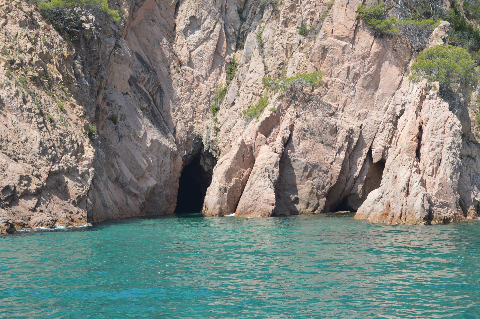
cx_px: 240
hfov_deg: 24.6
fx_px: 1099
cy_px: 160
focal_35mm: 82
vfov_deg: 16.5
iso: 100
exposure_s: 1/200
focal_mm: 55
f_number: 7.1
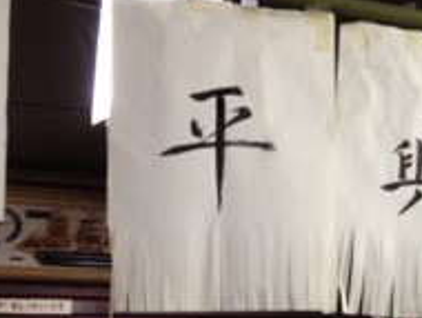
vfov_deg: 17.6
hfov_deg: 22.3
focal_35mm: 83
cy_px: 260
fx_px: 1013
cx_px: 453
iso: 125
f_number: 2.4
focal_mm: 4.28
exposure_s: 1/20
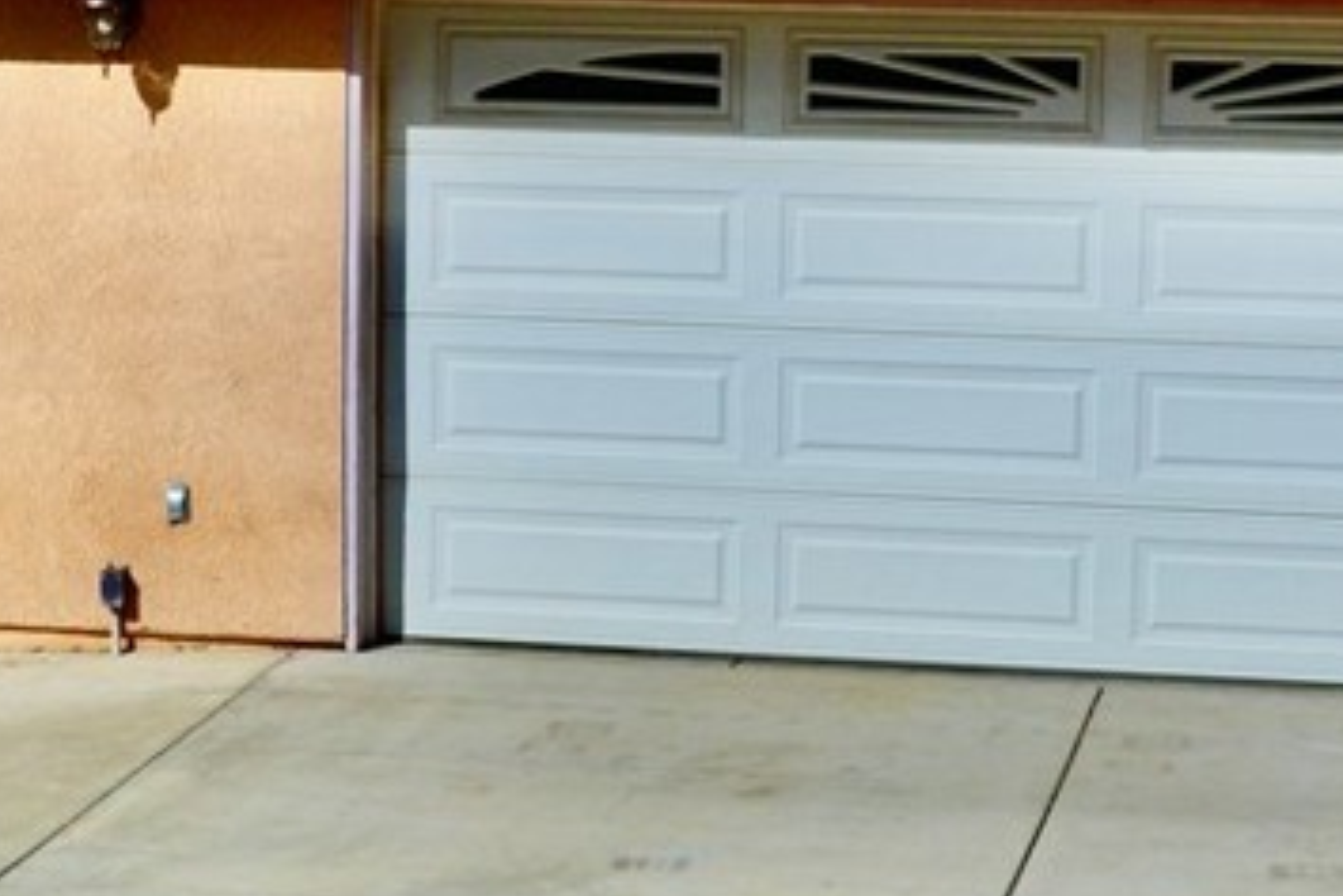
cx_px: 850
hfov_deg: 19.6
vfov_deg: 13.2
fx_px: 3879
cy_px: 351
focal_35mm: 104
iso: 180
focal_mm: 24
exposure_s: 1/500
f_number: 11
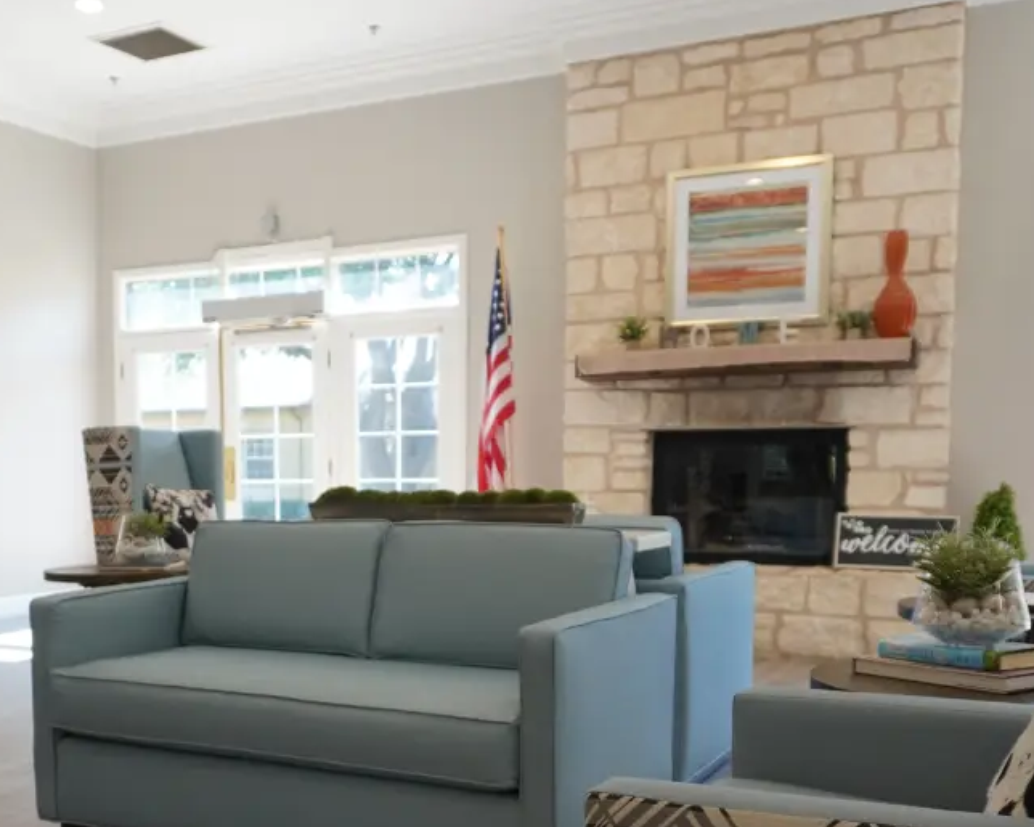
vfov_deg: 35.0
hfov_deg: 43.3
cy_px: 612
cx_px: 350
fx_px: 1285
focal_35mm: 42
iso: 400
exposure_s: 1/160
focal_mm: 16
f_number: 4
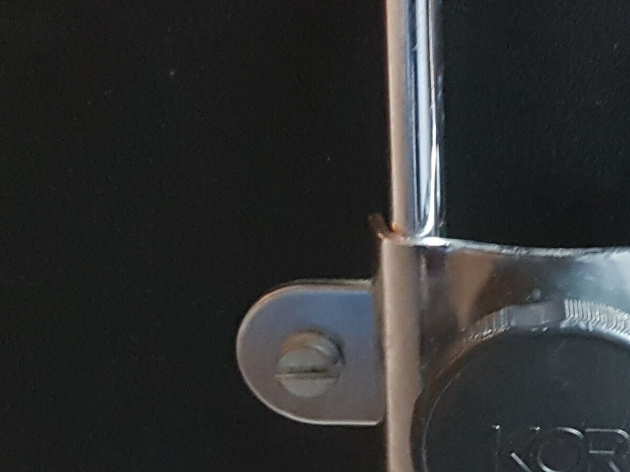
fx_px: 1584
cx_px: 565
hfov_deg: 22.0
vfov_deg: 16.9
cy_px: 367
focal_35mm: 87
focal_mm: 4.2
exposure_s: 1/10
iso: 500
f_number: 1.7
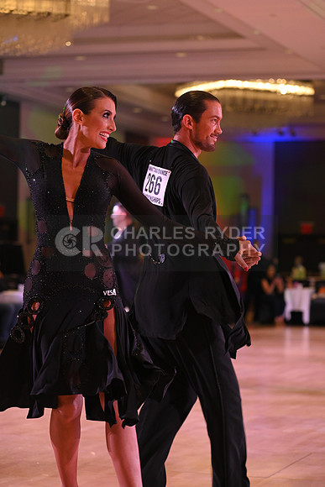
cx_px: 162
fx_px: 1380
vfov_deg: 20.0
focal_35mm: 102
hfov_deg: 13.4
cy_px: 244
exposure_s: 1/200
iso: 1600
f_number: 4.5
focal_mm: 102
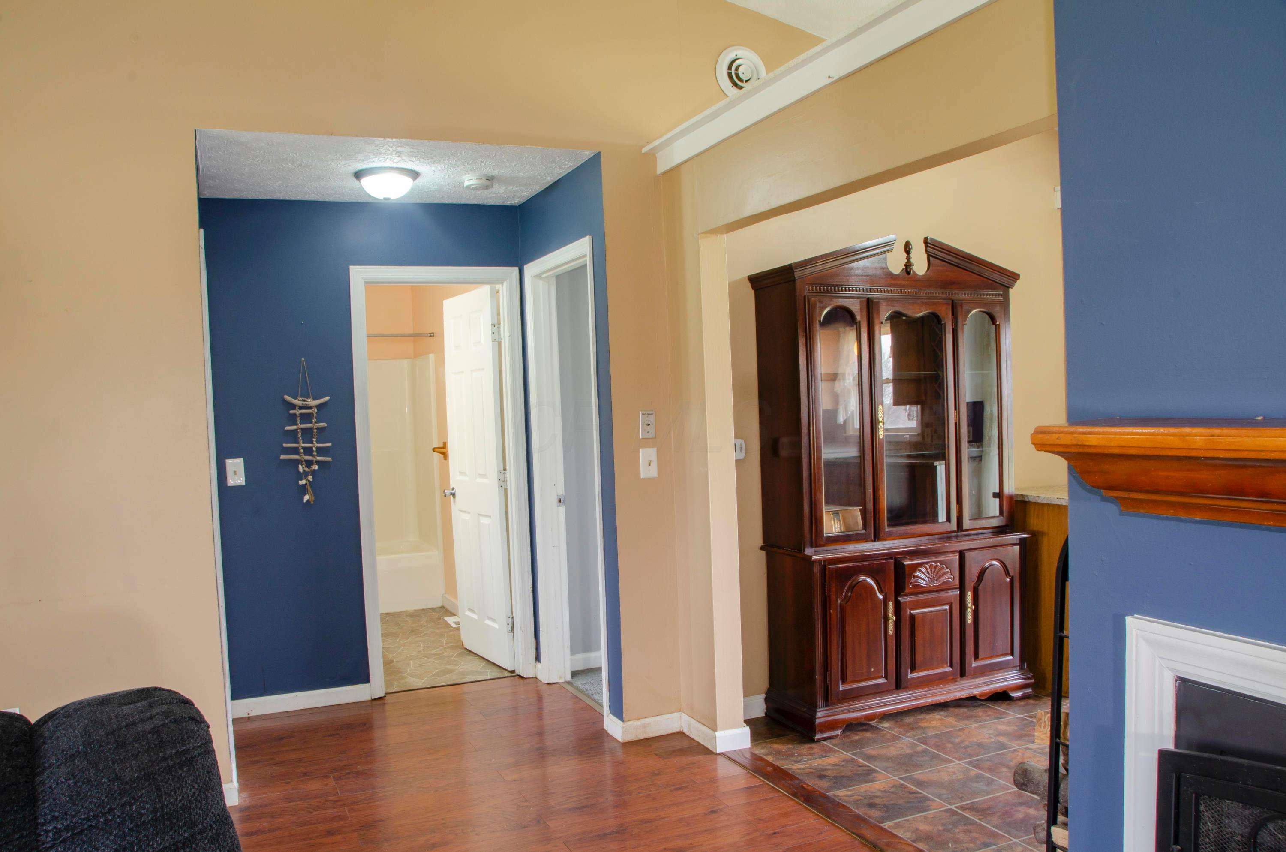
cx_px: 643
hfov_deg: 67.5
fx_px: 963
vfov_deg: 47.7
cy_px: 426
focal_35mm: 27
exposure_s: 1.3
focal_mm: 18
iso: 200
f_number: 18
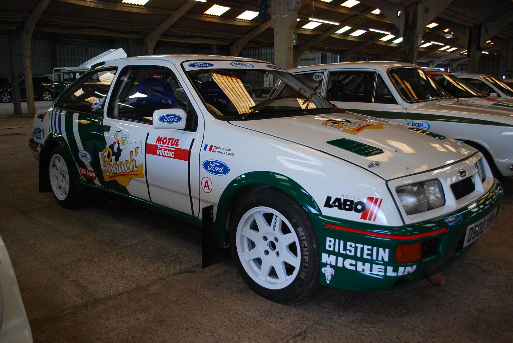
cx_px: 256
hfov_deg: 61.9
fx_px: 428
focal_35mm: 30
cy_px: 172
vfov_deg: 43.7
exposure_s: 1/60
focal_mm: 20
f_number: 3.8
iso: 360
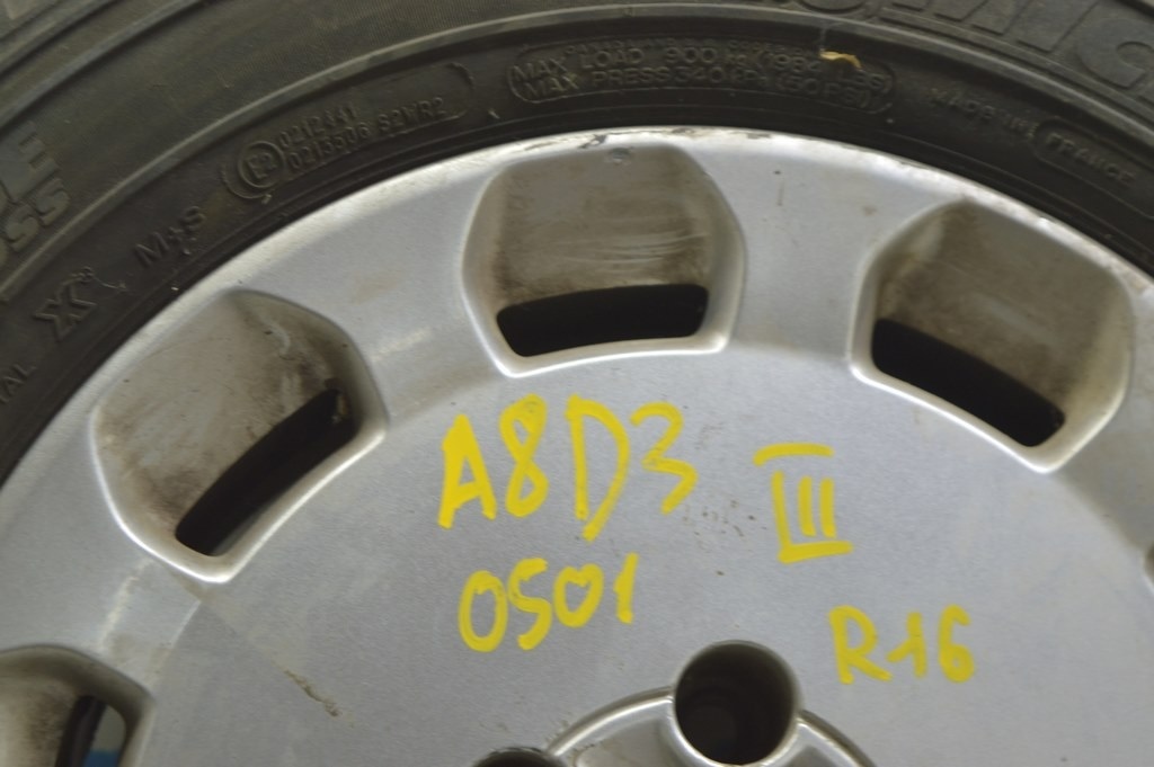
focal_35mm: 82
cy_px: 384
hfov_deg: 24.6
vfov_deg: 16.5
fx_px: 2642
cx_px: 577
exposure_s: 1/20
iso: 400
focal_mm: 55
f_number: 5.6
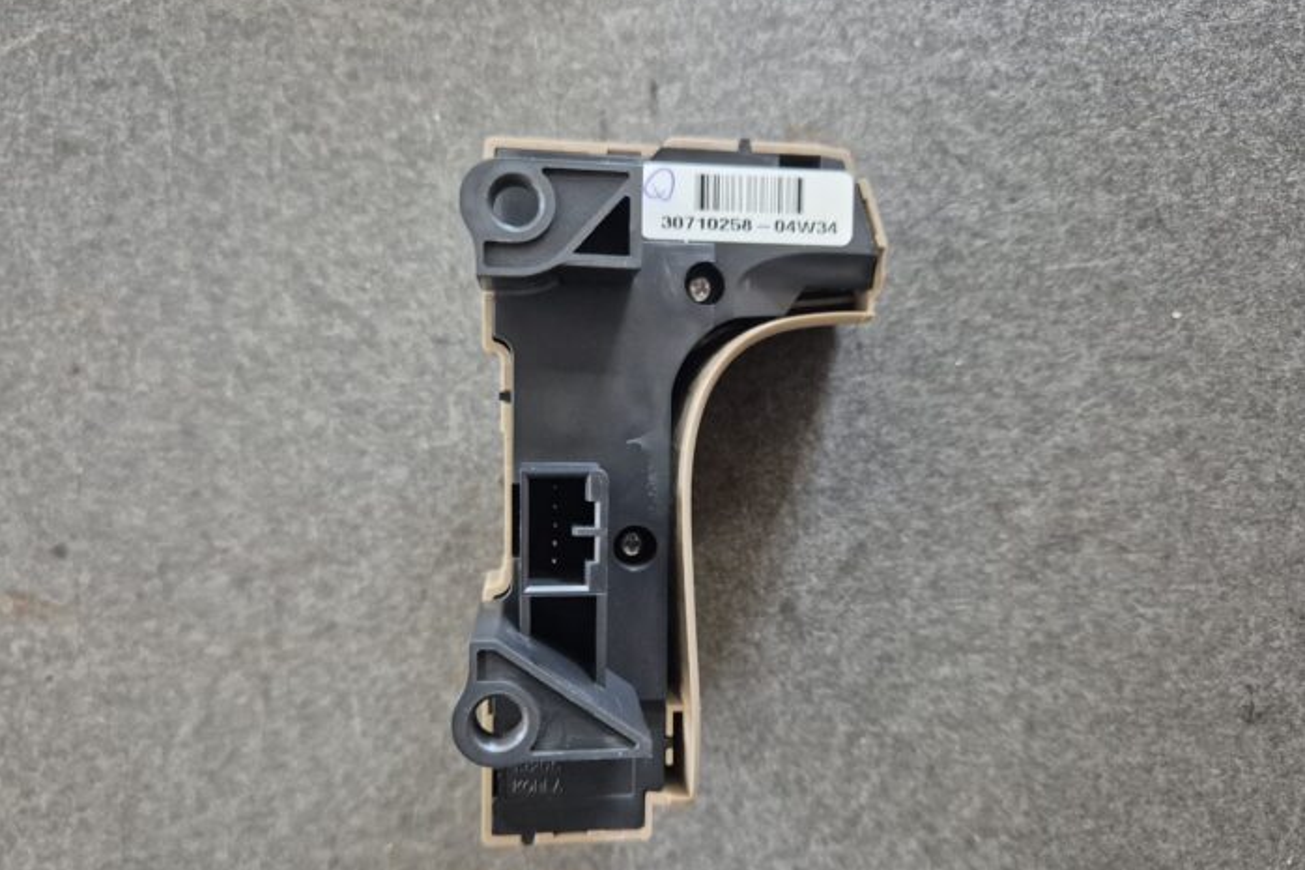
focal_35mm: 24
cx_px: 652
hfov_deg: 73.8
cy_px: 465
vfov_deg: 53.1
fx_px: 870
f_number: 1.8
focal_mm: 5.4
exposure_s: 1/100
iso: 1600
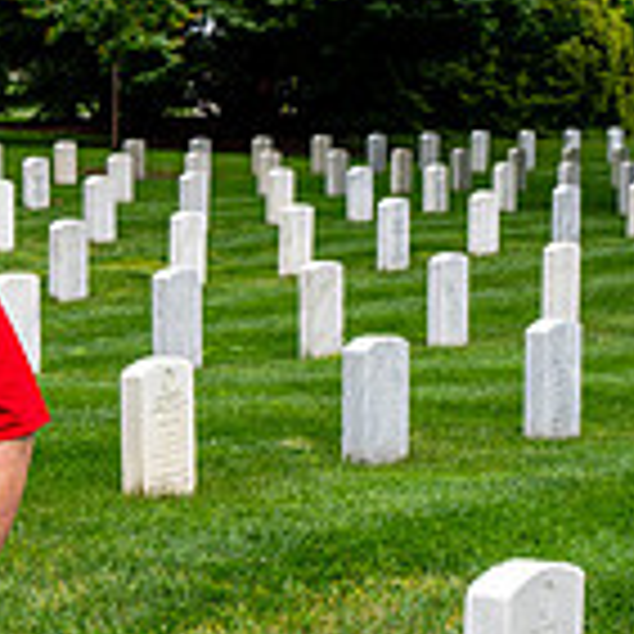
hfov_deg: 13.0
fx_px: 2611
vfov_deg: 13.6
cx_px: -360
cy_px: 692
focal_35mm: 126
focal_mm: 36
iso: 200
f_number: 6.3
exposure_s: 1/100
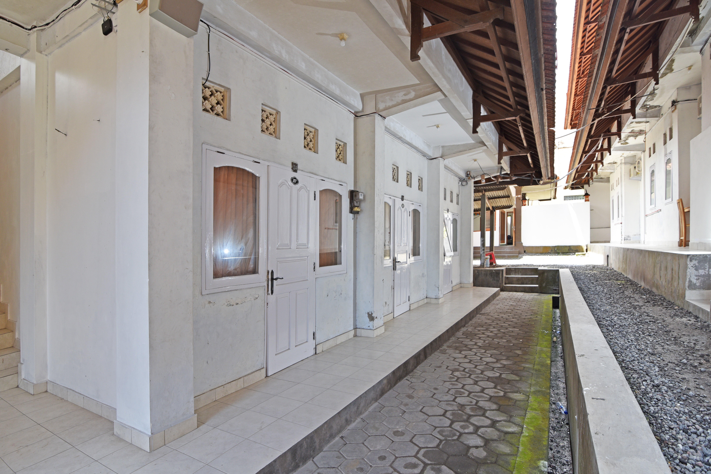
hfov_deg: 96.7
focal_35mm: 16
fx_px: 316
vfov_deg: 73.8
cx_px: 356
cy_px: 237
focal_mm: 16
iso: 200
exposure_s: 1/125
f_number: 5
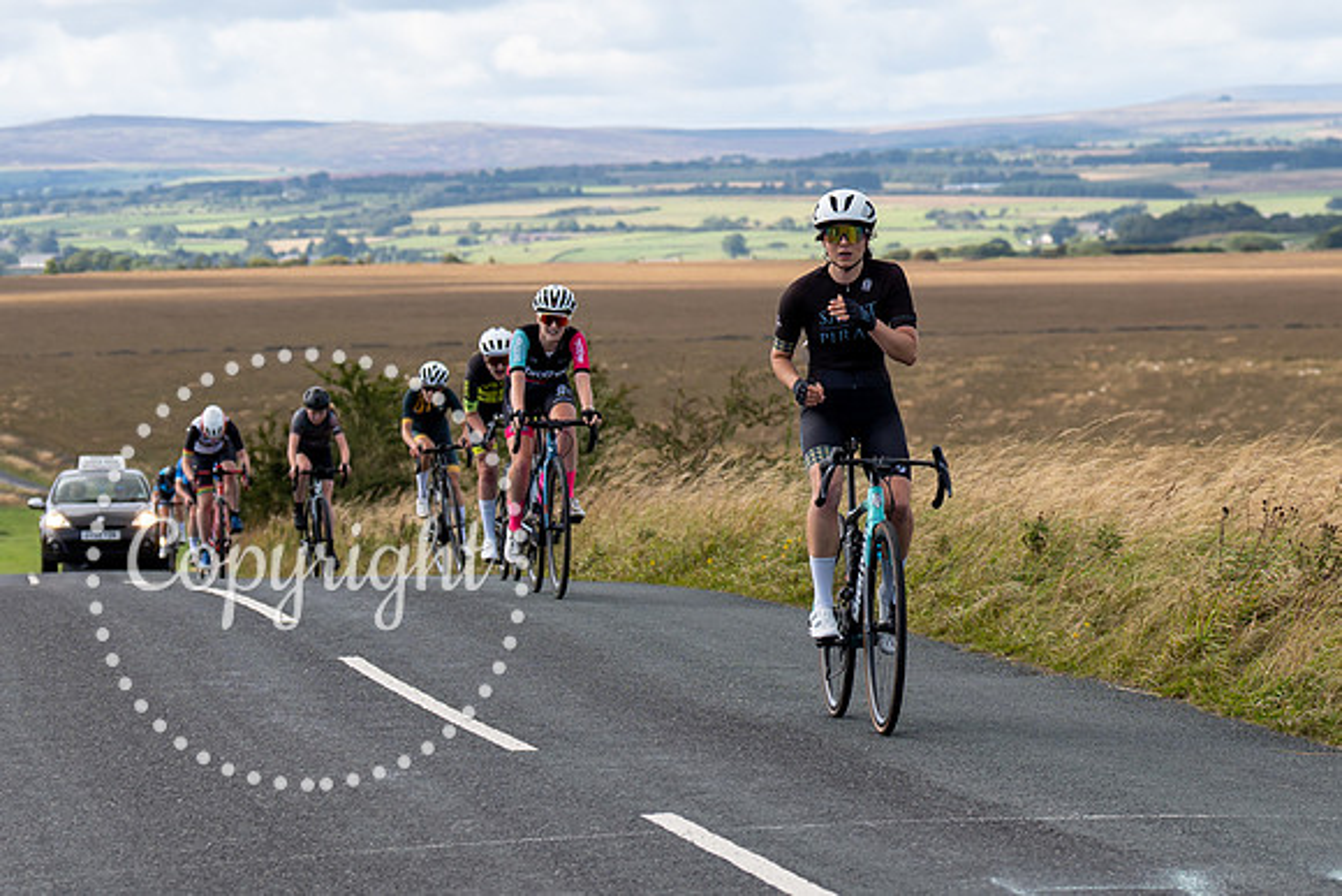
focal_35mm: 158
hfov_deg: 13.0
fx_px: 5883
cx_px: 856
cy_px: 104
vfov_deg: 8.7
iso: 100
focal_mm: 70
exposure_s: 1/800
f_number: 4
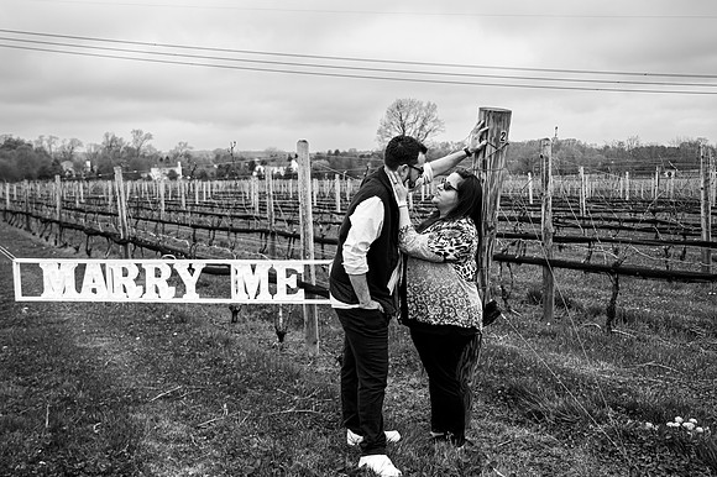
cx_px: 359
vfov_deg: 37.4
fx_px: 705
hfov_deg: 53.9
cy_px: 233
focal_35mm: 35
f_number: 4
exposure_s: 1/200
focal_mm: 33.5
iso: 64
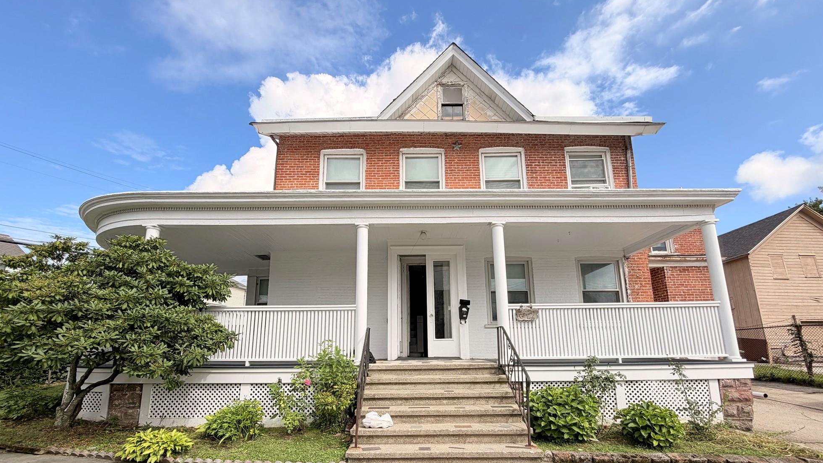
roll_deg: +0.9
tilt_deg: +10.8
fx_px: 349
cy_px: 285
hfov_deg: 99.4
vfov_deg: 66.2
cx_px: 411
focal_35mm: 16
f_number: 2.2
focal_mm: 2.22
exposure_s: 1/770
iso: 20
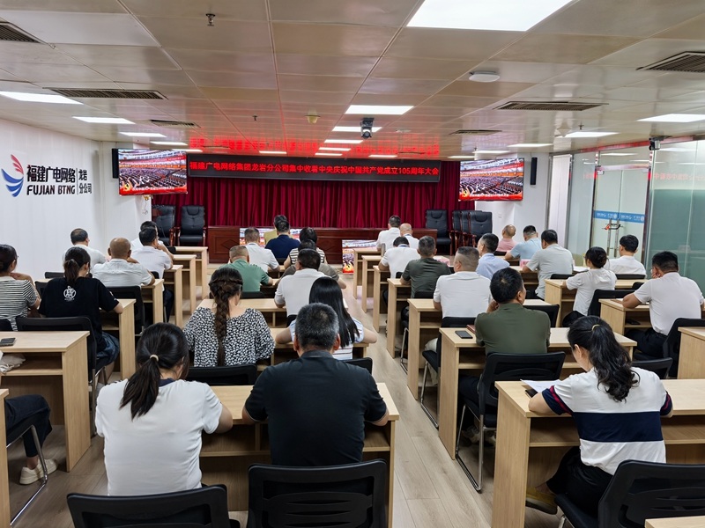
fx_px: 550
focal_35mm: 27
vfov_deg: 51.4
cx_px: 352
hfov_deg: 65.3
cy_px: 264
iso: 250
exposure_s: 1/50
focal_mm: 6.98
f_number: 1.4
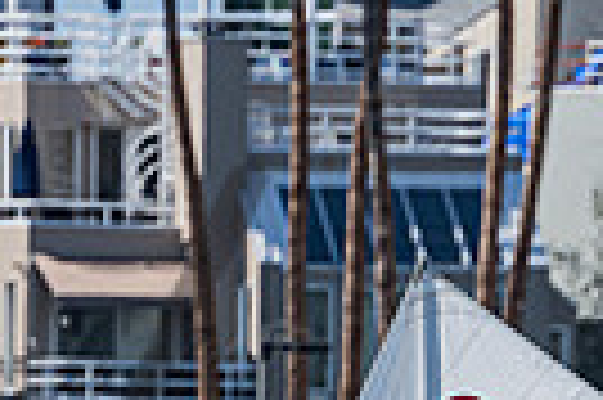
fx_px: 38930
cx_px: 493
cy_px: 589
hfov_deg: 0.9
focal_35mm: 2327
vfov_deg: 0.6
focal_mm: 400
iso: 320
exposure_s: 1/1000
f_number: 8
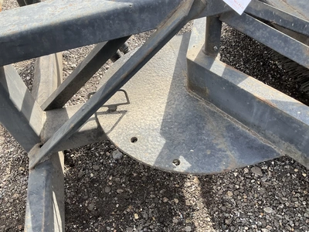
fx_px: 259
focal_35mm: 29
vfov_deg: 48.2
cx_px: 154
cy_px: 116
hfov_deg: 61.7
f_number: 1.8
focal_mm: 3
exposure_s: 1/272
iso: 25
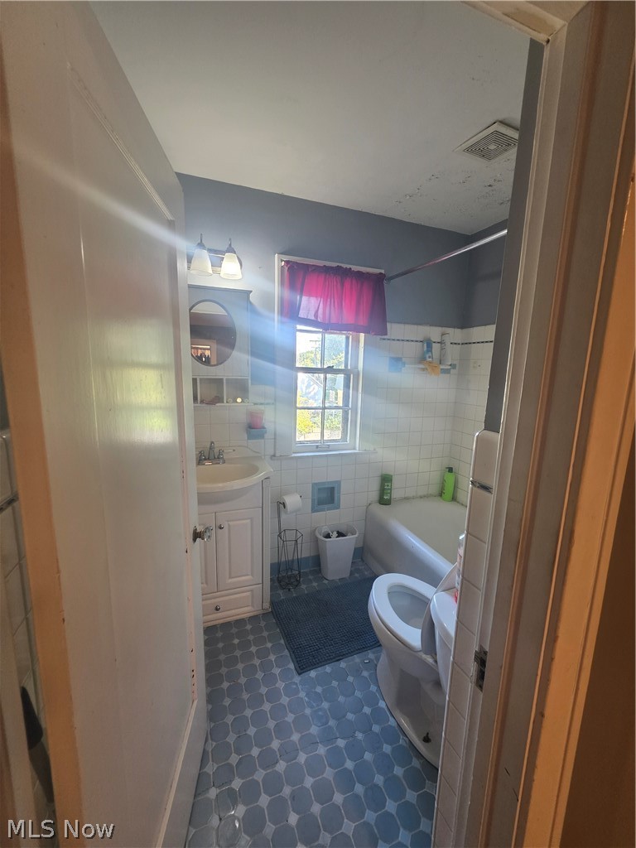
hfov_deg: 89.9
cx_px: 318
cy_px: 424
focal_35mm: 13
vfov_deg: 106.2
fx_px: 318
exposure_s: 1/60
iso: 250
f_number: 1.9
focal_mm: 2.2
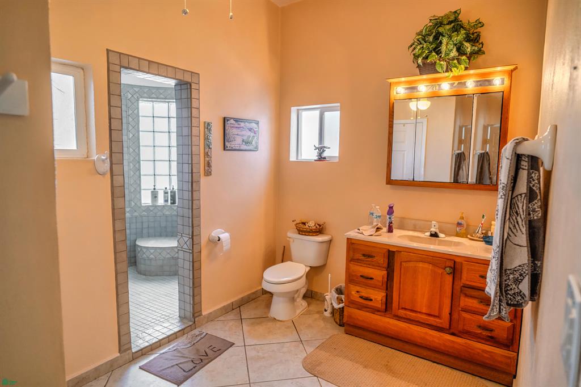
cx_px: 290
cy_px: 194
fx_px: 323
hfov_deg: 84.0
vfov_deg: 61.9
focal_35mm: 20
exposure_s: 1/250
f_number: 3.5
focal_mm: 20
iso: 640
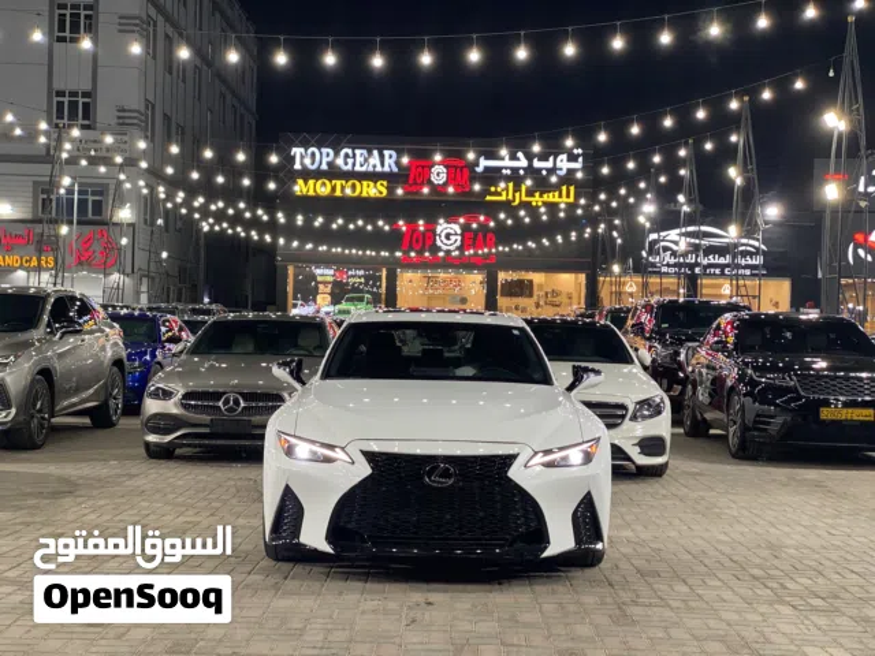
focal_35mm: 52
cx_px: 438
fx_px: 1314
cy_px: 328
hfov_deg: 36.8
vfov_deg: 28.0
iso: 160
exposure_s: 1/100
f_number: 2
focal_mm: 6
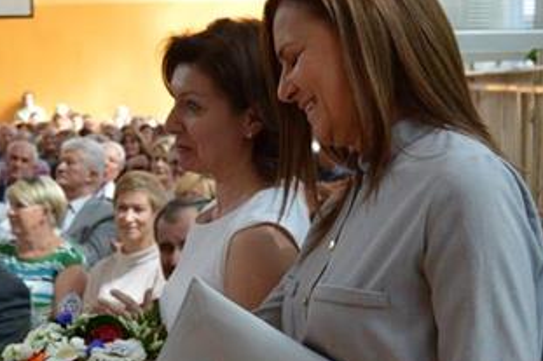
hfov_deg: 24.9
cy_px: 262
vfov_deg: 16.8
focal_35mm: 81
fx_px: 1221
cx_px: 164
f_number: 3.8
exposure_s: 1/500
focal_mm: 24
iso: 1400
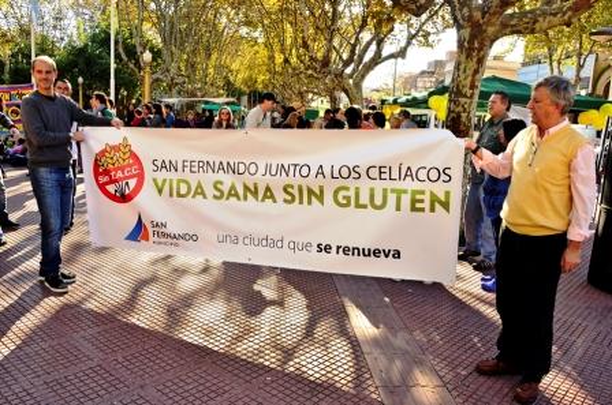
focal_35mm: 30
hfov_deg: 62.0
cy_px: 202
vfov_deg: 43.5
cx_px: 306
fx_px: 509
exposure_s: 1/320
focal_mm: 20
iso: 1000
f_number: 7.1
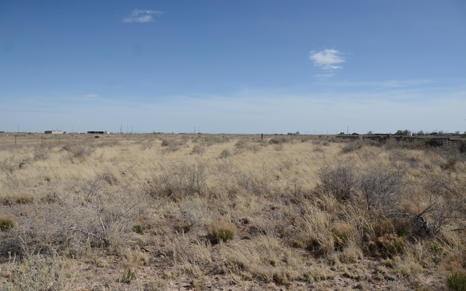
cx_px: 233
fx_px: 356
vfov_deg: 44.5
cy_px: 139
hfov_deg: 66.5
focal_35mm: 28
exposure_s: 1/4000
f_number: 5.6
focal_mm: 18
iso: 400
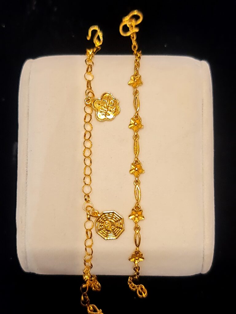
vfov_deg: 69.4
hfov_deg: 54.9
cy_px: 157
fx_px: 227
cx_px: 118
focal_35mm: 25
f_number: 1.8
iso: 64
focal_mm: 7
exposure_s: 1/50
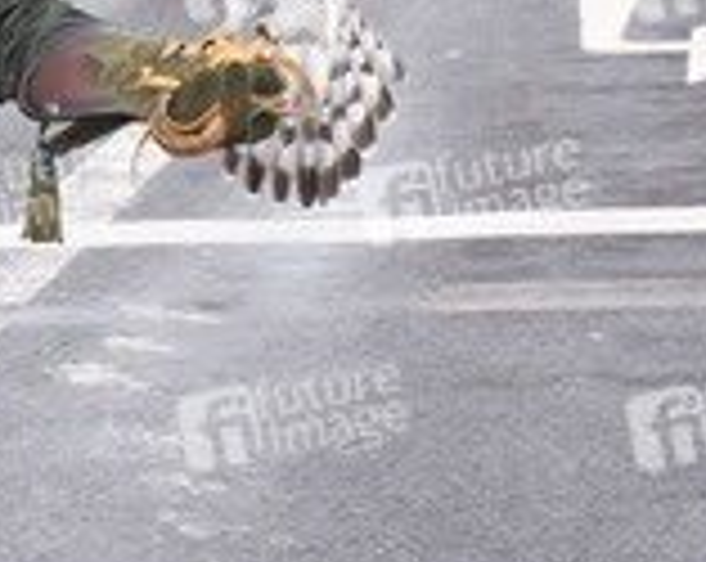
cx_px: -97
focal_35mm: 267
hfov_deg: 7.2
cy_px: 81
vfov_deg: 5.8
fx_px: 5569
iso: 320
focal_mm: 66
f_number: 9
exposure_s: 1/160
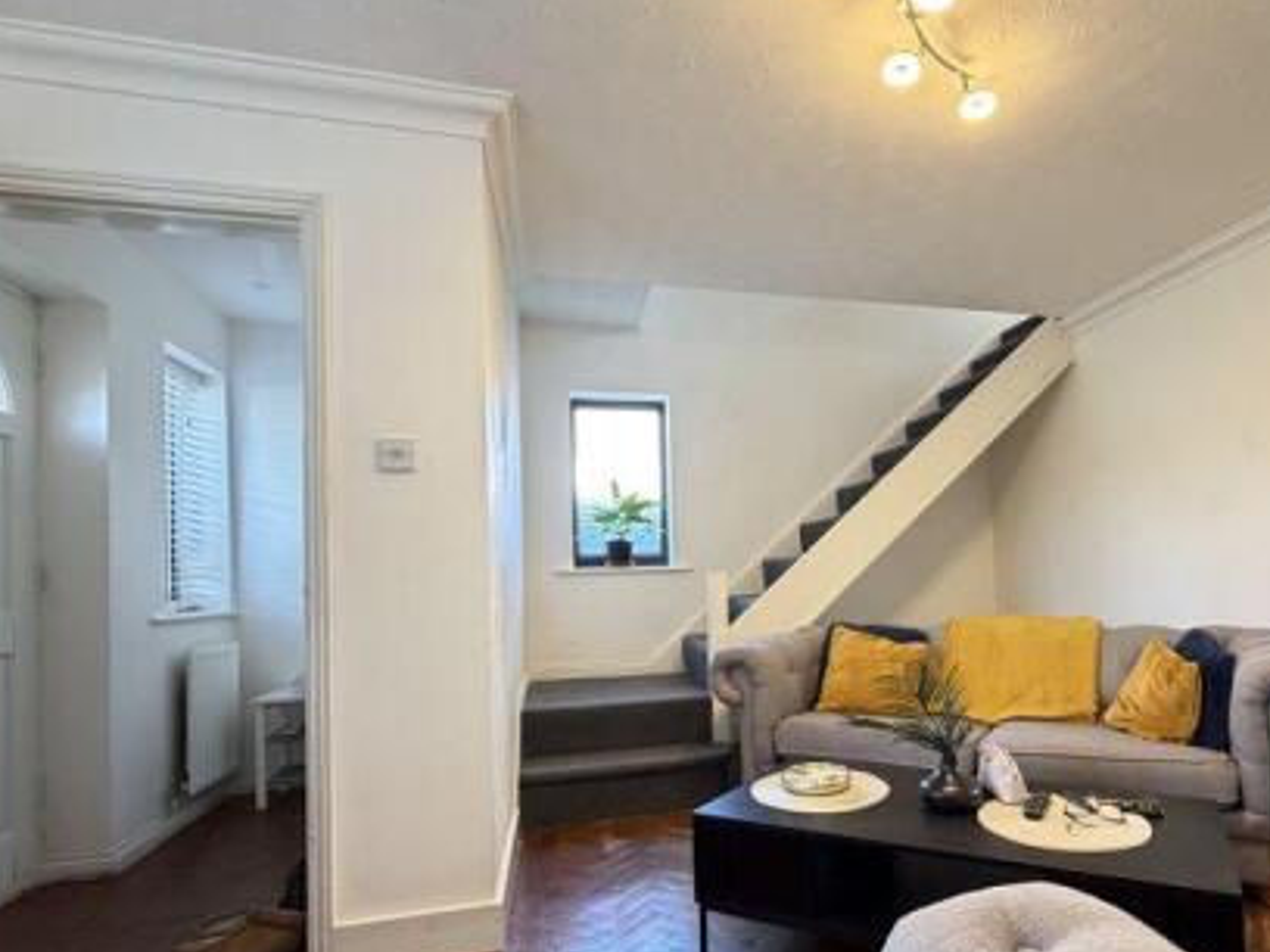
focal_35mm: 20
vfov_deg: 65.6
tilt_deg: +1.2
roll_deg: +2.1
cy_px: 549
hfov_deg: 80.5
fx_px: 734
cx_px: 780
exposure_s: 1/50
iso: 400
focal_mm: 2.22
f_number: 2.2
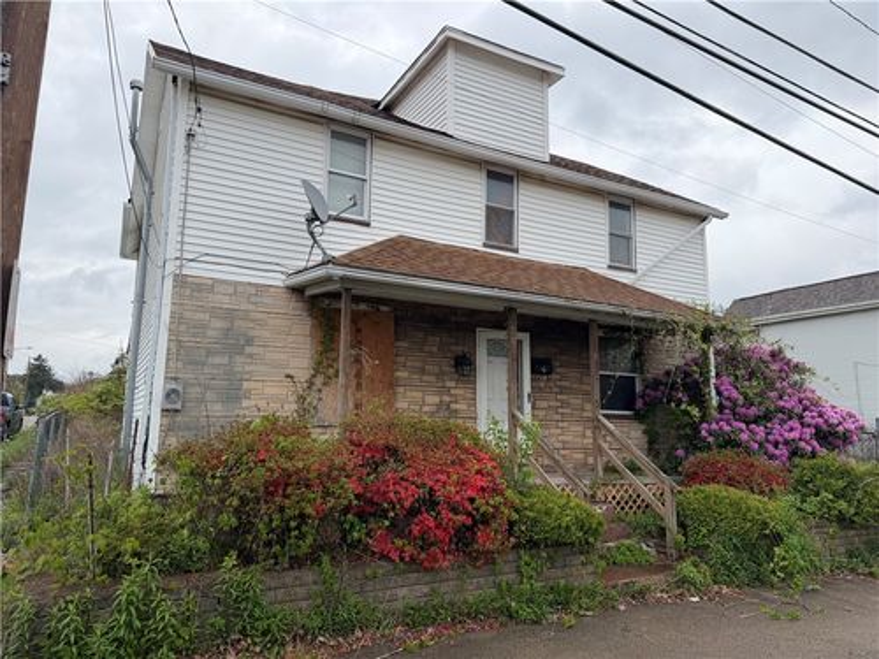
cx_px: 440
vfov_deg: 56.8
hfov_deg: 71.6
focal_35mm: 24
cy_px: 330
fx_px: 609
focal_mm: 6.76
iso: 80
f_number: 1.78
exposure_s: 1/3145
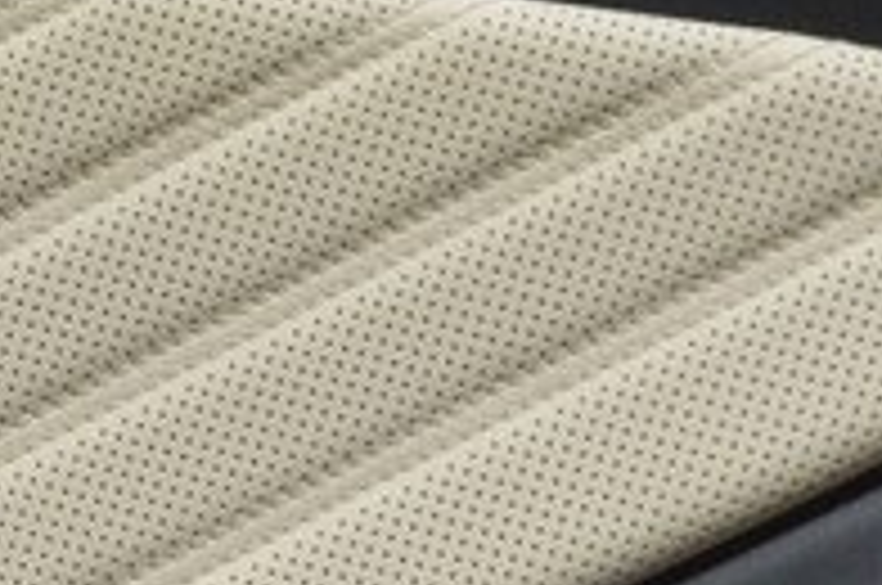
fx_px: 3449
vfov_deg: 9.7
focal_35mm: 141
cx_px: -364
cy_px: 322
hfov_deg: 13.8
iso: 400
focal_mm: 18
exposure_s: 1/25
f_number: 5.6
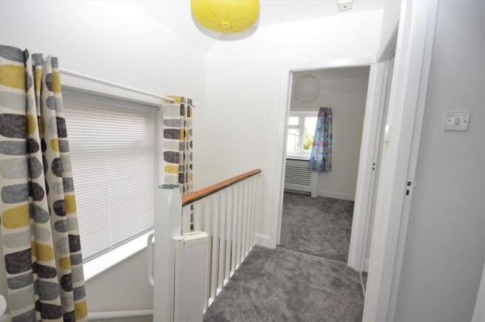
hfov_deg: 100.4
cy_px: 161
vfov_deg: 77.2
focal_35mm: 15
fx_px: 202
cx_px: 242
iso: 400
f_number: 4.5
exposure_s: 1/80
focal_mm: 10
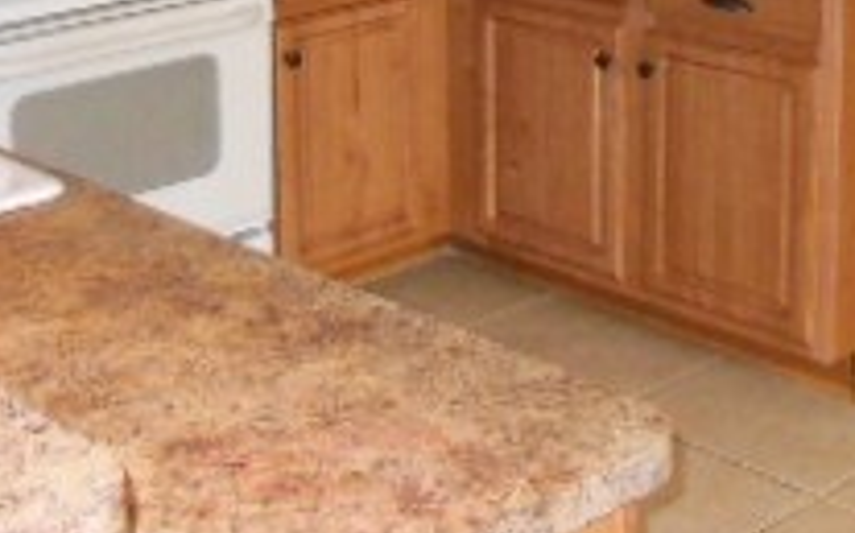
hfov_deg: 25.2
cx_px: 318
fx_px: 1909
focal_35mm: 82
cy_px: -219
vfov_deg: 15.0
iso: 500
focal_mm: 4.5
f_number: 3.5
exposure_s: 1/25
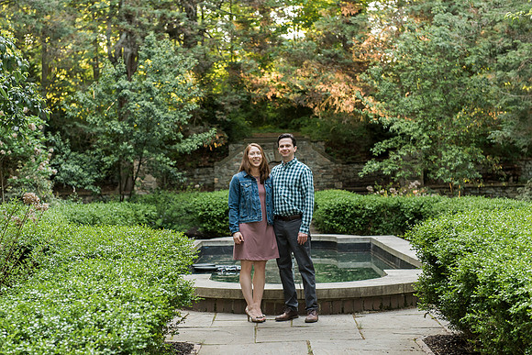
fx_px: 1114
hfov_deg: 26.9
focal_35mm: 75
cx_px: 246
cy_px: 169
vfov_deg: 18.1
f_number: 4
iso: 1000
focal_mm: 70
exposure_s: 1/80
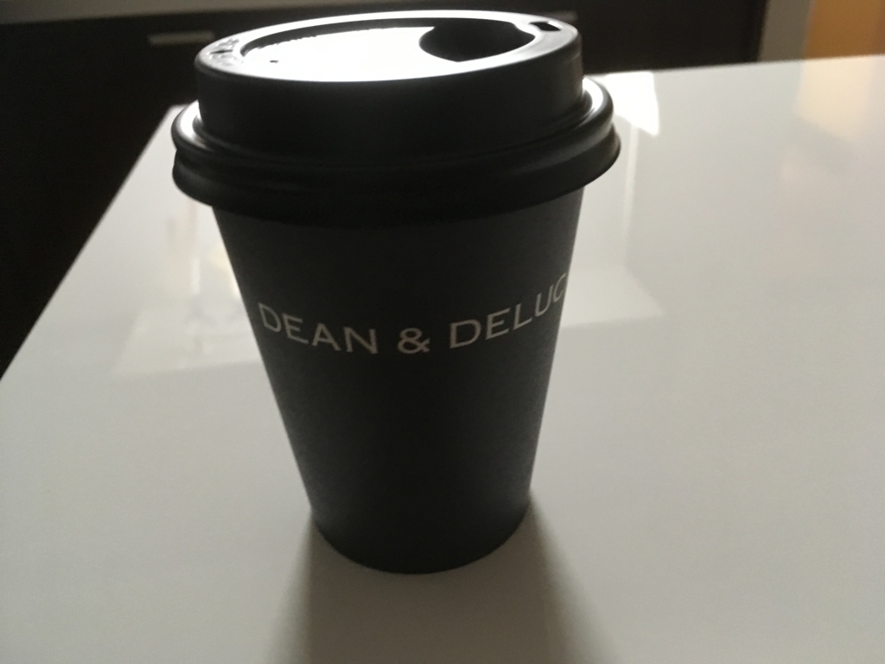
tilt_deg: -30.6
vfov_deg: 48.2
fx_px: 741
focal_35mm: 29
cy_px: 332
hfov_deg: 61.7
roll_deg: +1.3
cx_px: 442
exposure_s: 1/15
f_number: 2.2
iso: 250
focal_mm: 4.15
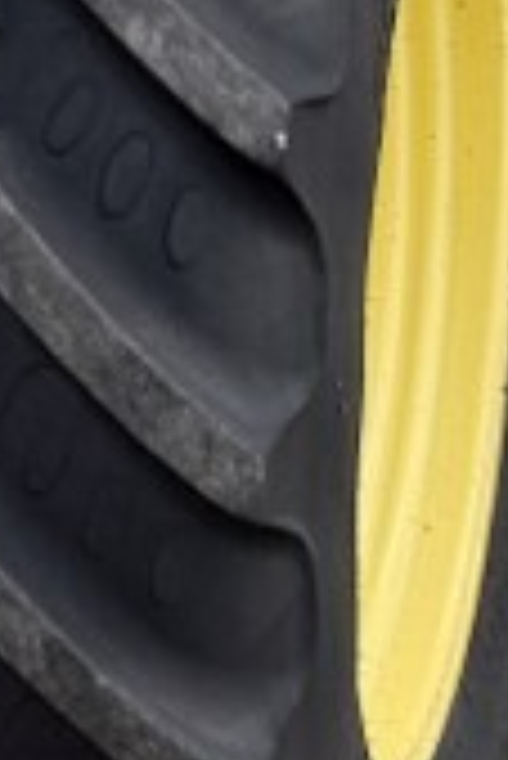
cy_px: -355
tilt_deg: -5.2
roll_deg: +0.4
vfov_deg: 16.0
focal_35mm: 118
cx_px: -499
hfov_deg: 10.7
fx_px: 2492
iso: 100
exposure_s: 1/2232
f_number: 1.78
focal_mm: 6.76
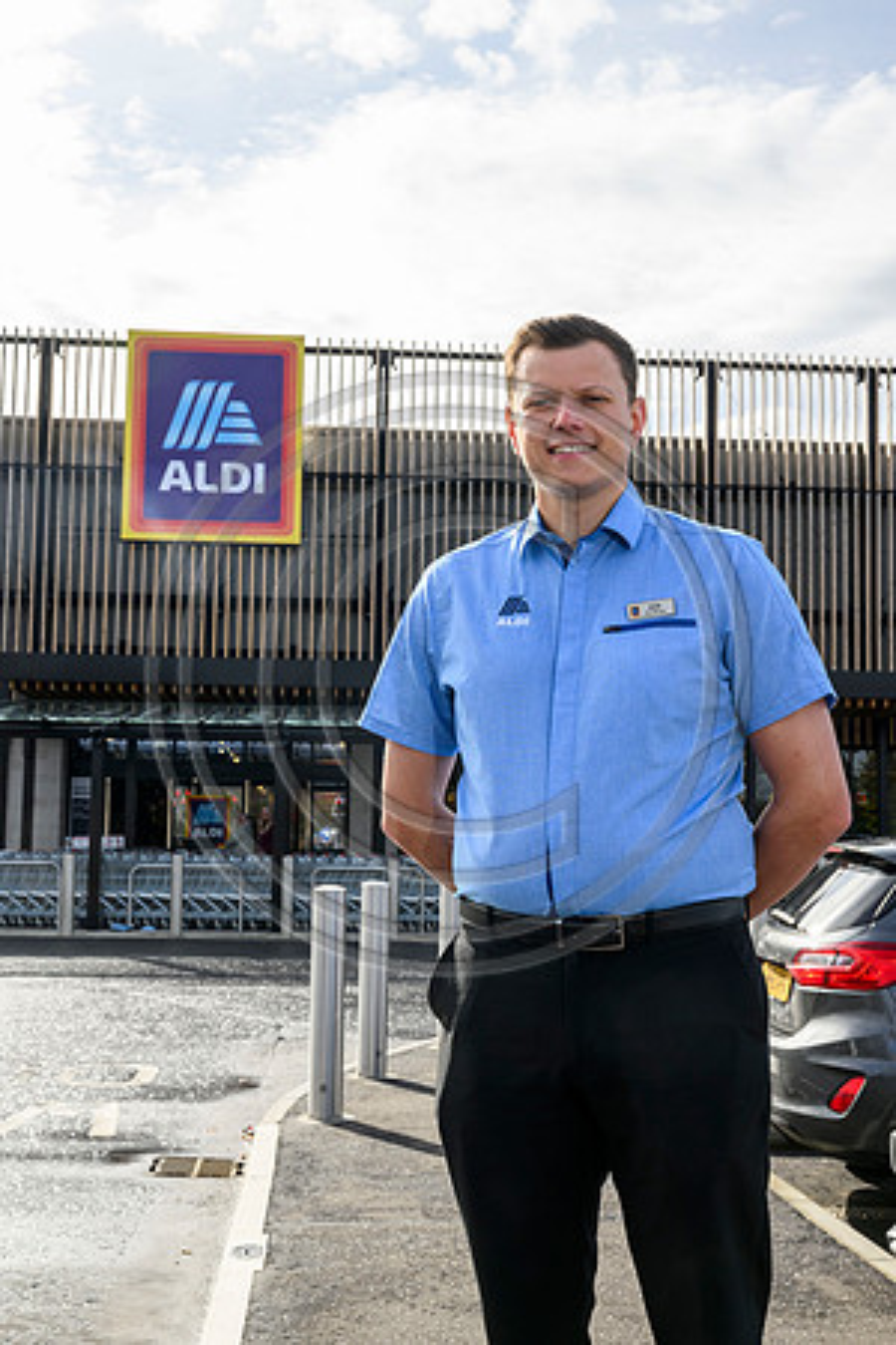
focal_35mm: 46
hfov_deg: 29.2
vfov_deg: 42.7
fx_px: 1717
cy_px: 672
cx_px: 448
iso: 160
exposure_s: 1/160
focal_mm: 46
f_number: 11
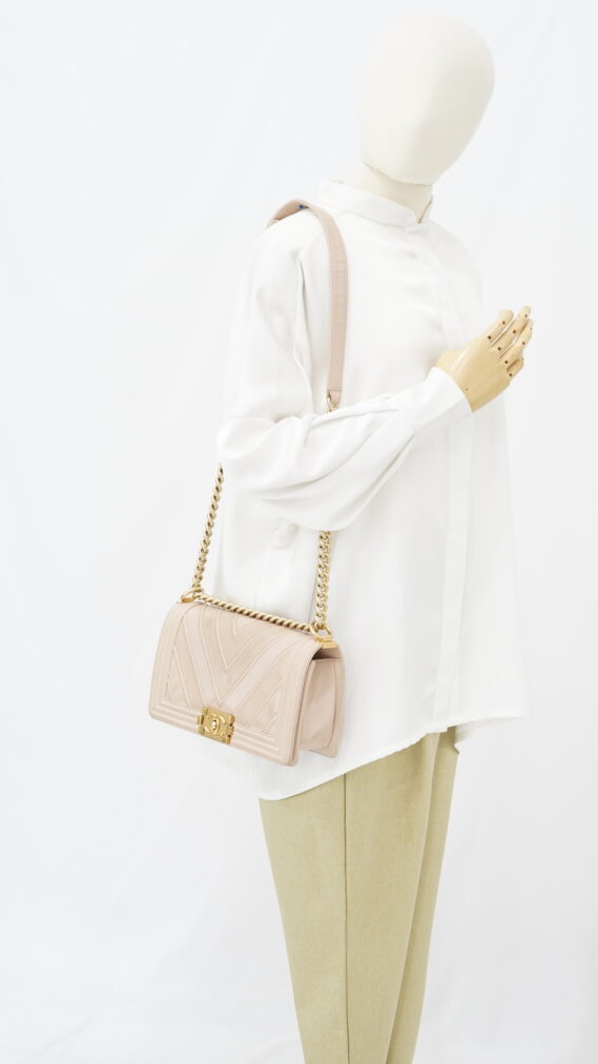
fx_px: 1495
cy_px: 529
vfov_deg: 39.2
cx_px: 343
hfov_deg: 22.6
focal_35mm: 53
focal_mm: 50
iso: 640
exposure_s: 1/6
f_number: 6.3
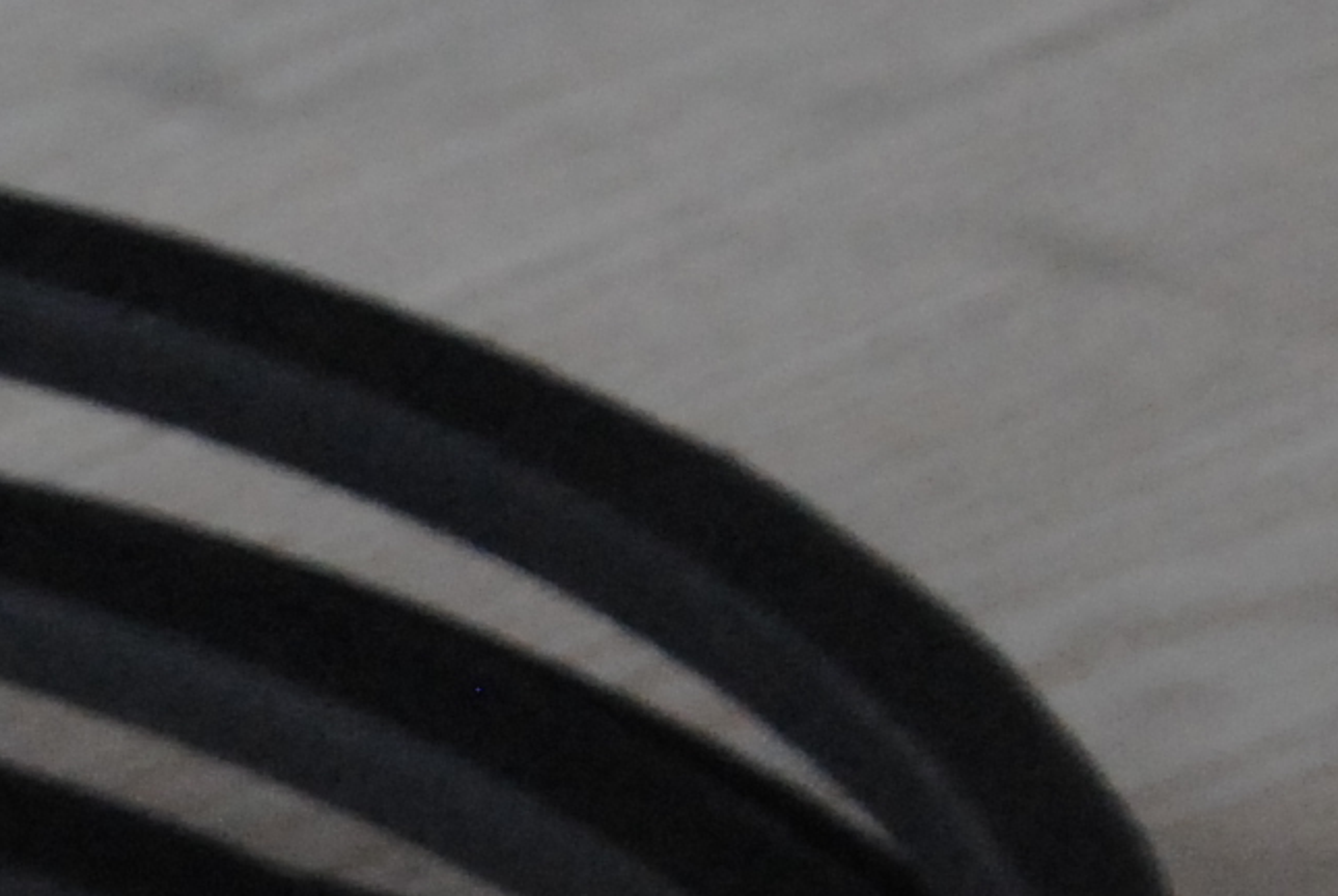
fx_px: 16078
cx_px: -1604
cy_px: 1421
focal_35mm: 432
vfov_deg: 3.2
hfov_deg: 4.7
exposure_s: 1/25
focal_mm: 48
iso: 800
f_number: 8
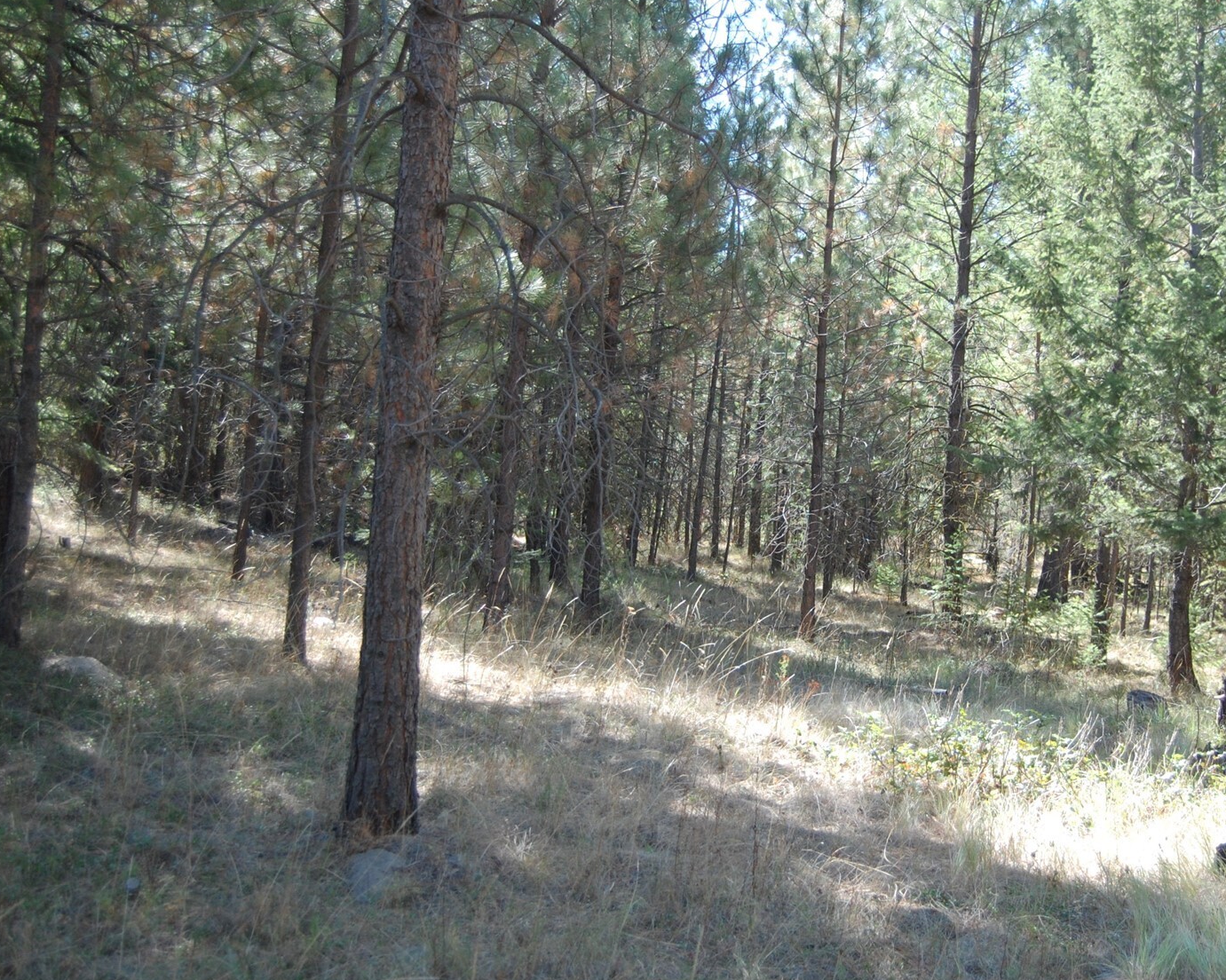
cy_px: 491
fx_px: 1632
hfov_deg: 40.9
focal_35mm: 45
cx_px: 748
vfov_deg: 33.4
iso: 400
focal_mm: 26
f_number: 4.2
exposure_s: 1/320
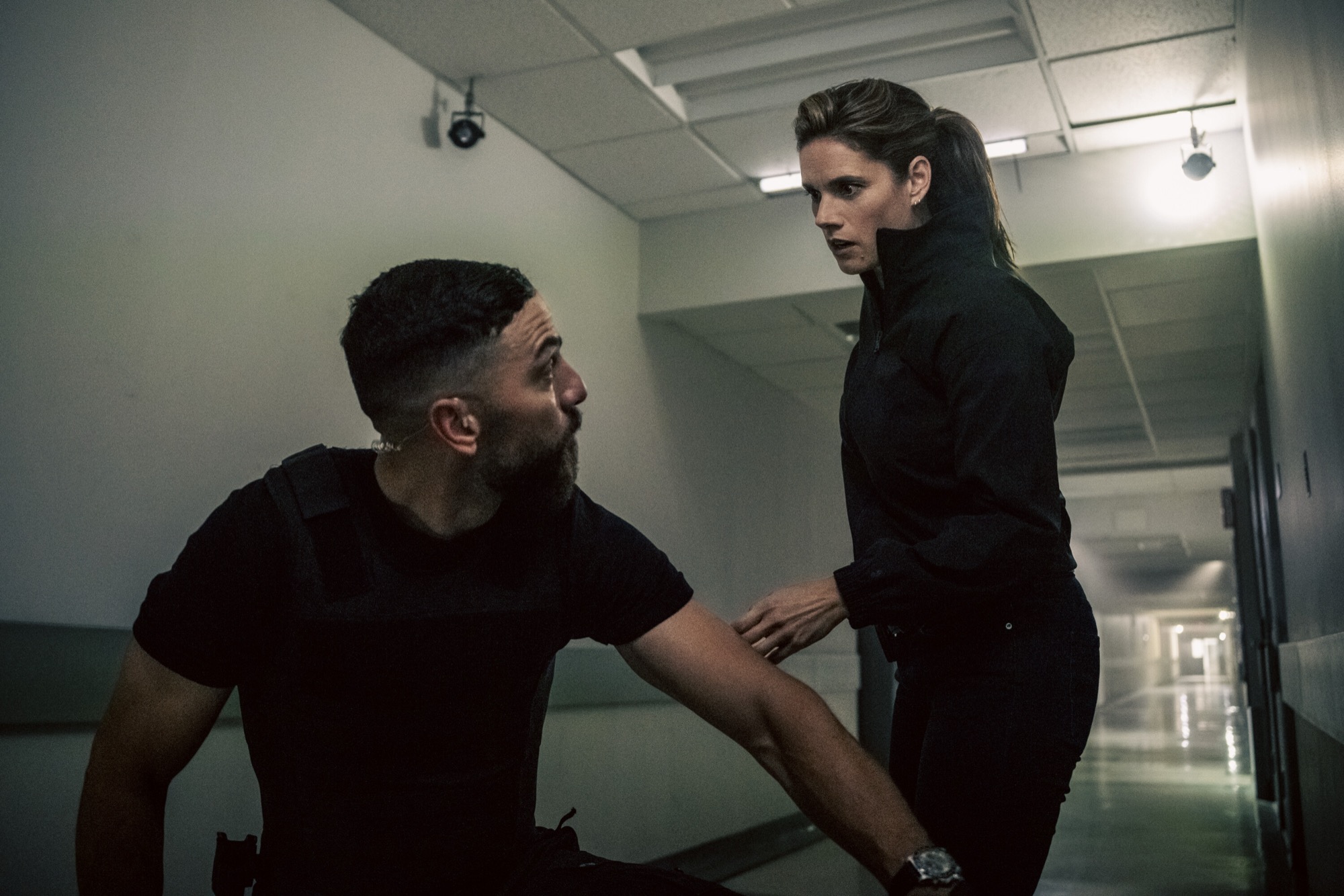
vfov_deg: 46.4
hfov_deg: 65.5
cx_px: 672
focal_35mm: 28
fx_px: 1045
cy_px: 448
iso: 10000
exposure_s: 1/200
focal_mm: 28
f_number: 2.8
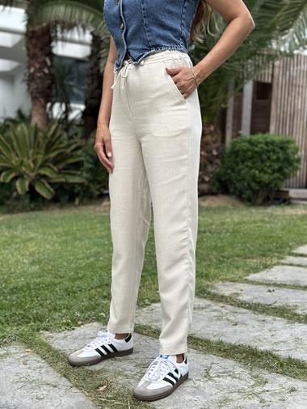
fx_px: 567
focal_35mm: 48
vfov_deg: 39.6
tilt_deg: -2.4
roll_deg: -2.5
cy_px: 204
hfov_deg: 30.3
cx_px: 154
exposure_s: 1/555
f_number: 1.78
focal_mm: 6.86
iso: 80
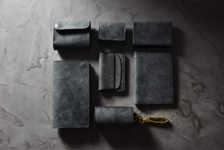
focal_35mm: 40
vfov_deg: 33.0
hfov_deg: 47.9
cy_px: 75
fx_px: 252
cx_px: 112
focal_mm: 27
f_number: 5
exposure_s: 1/5
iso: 320
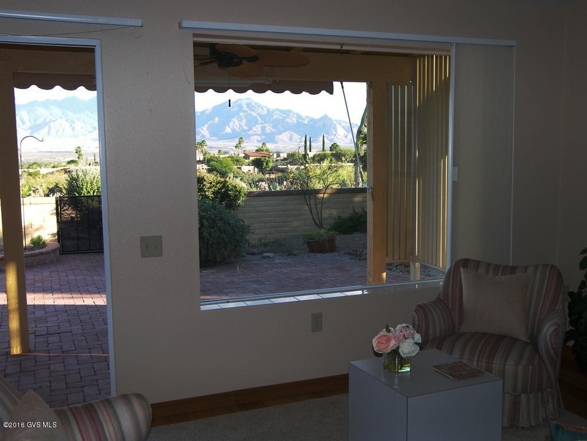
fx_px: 661
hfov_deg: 47.9
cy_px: 220
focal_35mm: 39
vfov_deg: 36.8
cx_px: 294
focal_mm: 8.2
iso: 50
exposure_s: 1/100
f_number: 3.2
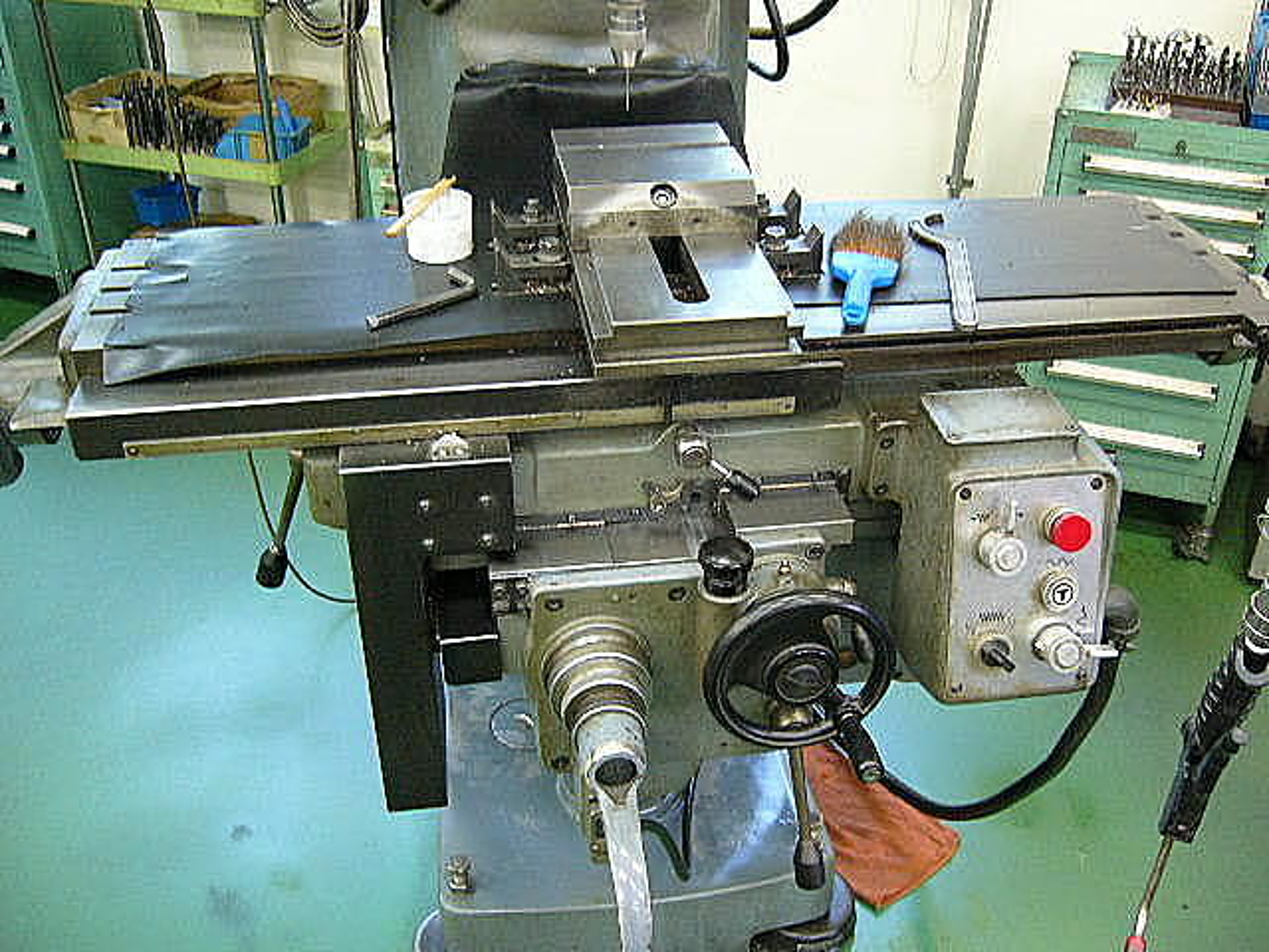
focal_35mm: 35
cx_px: 634
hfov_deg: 52.6
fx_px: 1283
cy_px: 476
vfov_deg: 40.7
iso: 200
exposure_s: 1/10
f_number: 2.8
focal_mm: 5.8
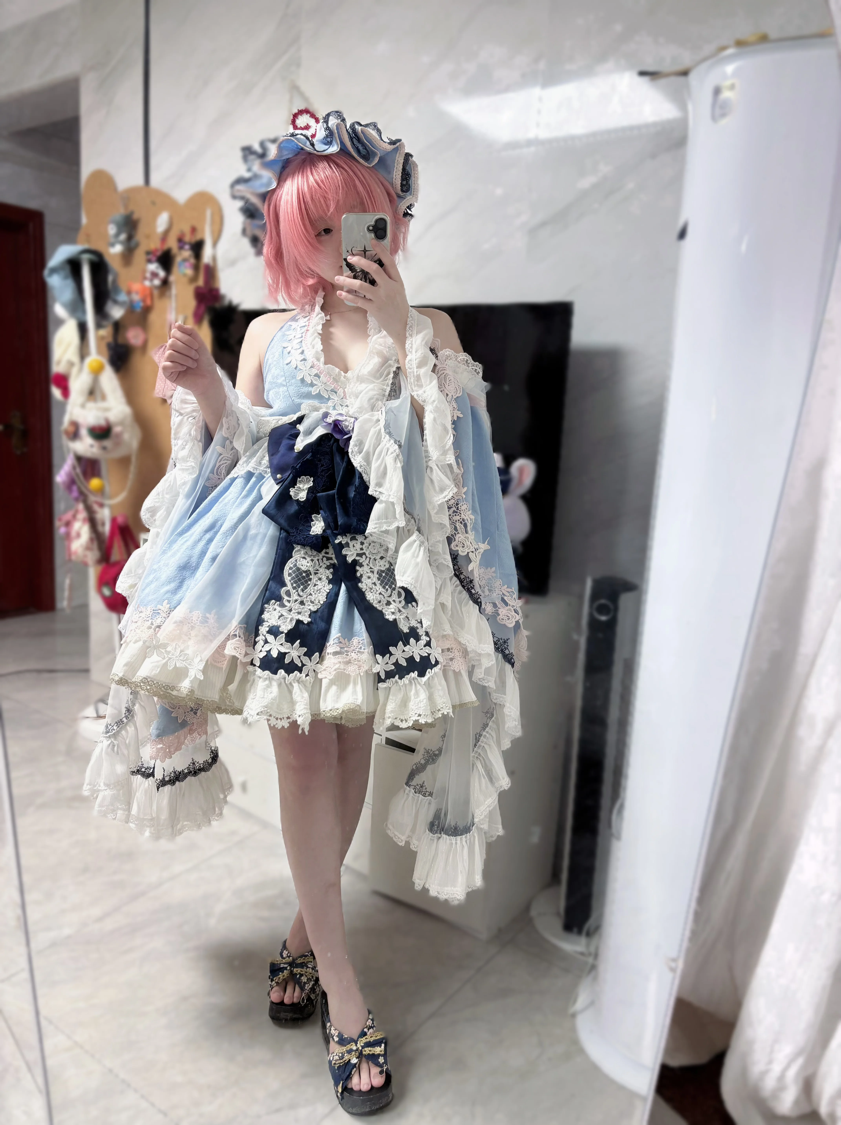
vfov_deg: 67.4
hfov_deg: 52.9
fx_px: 844
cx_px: 420
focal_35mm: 26
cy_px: 562
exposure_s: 1/50
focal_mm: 5.96
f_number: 1.6
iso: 125
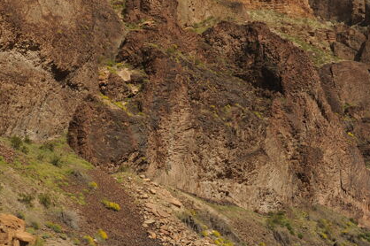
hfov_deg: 29.9
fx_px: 688
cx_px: 125
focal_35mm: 67
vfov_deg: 20.2
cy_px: 72
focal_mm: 35
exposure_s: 1/400
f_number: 8
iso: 200
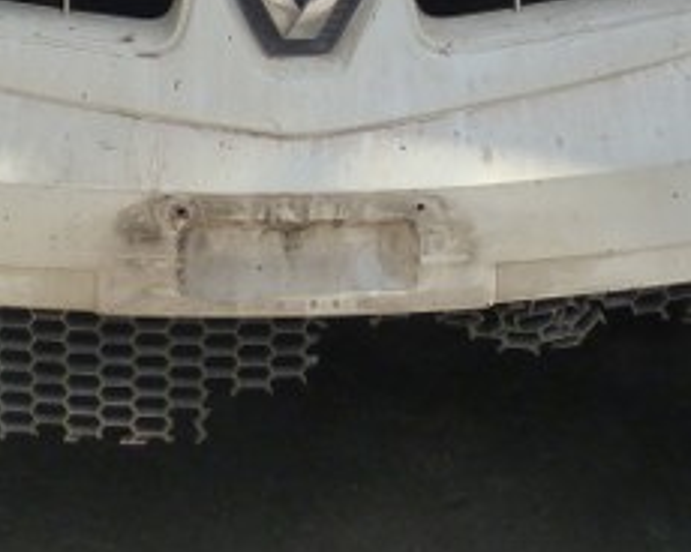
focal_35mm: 85
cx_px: 261
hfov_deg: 22.4
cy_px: -264
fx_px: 1738
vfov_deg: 16.5
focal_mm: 4.5
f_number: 4
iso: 125
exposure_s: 1/200
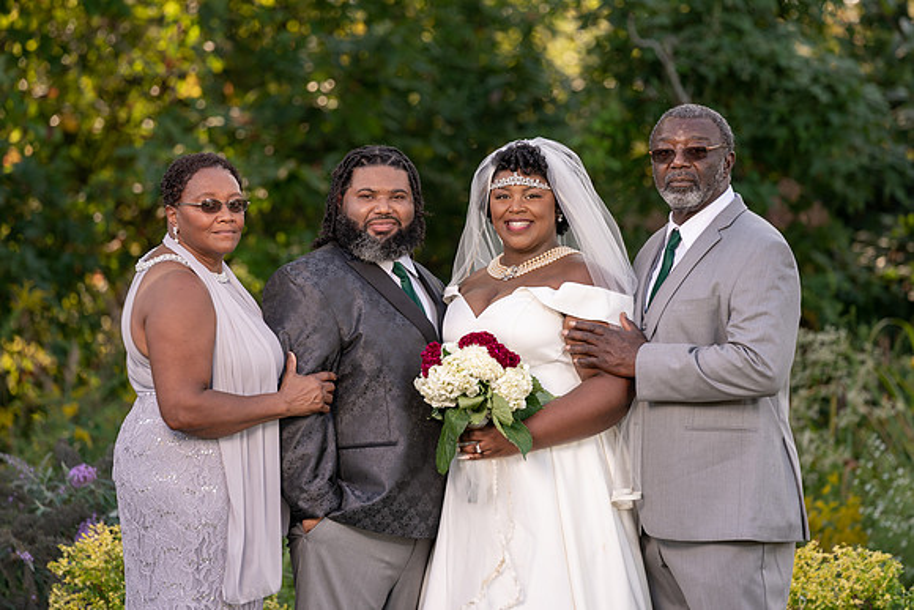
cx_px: 456
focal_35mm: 205
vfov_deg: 6.7
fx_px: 5218
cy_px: 293
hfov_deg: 10.0
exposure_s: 1/250
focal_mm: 198
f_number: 4
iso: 125
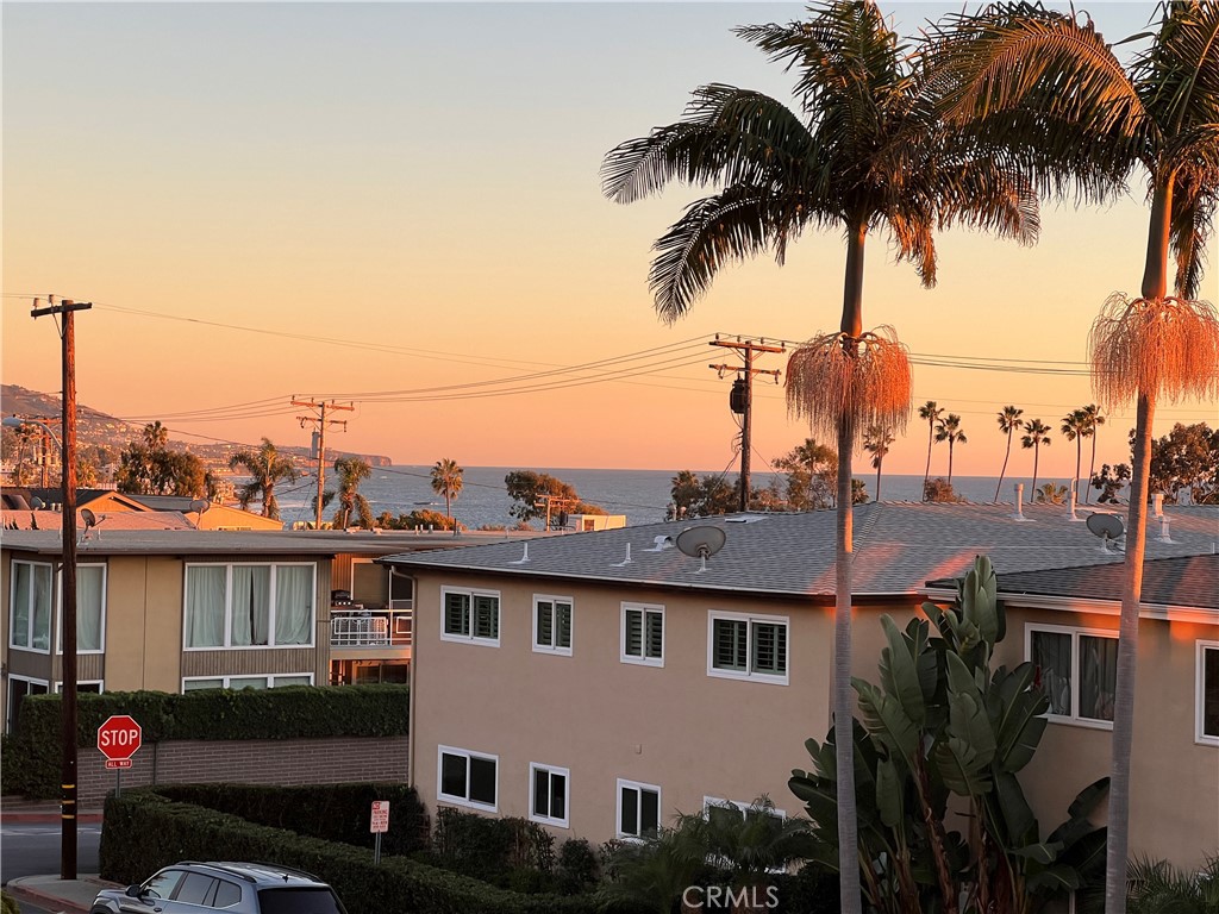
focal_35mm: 77
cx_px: 610
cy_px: 457
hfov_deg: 25.3
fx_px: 2712
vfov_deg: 19.1
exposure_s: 1/99
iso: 40
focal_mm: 9
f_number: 2.8
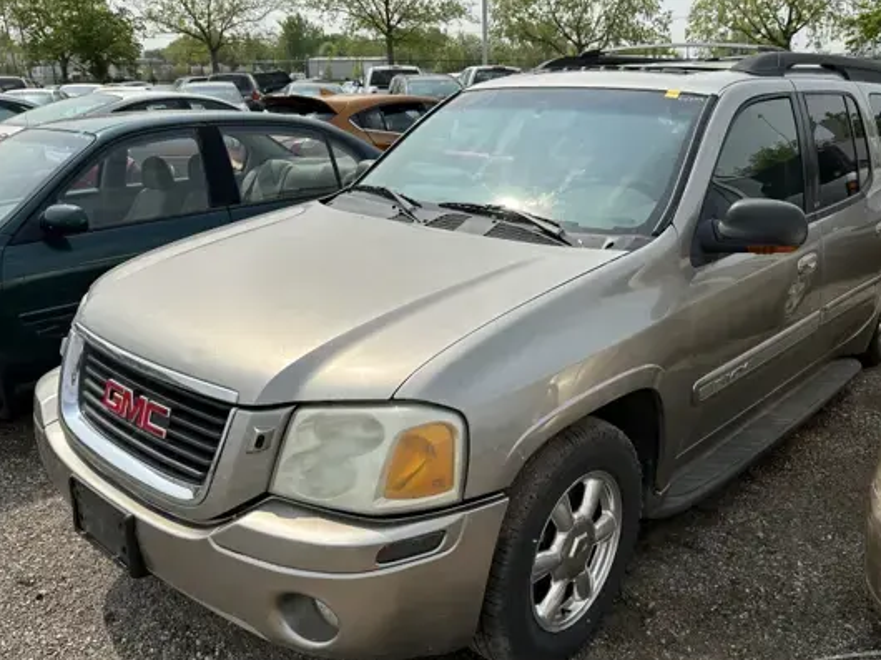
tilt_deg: -15.7
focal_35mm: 29
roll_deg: +3.8
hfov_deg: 61.2
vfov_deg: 48.1
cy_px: 366
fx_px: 738
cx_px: 525
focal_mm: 6.86
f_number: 1.78
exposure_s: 1/6211
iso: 80
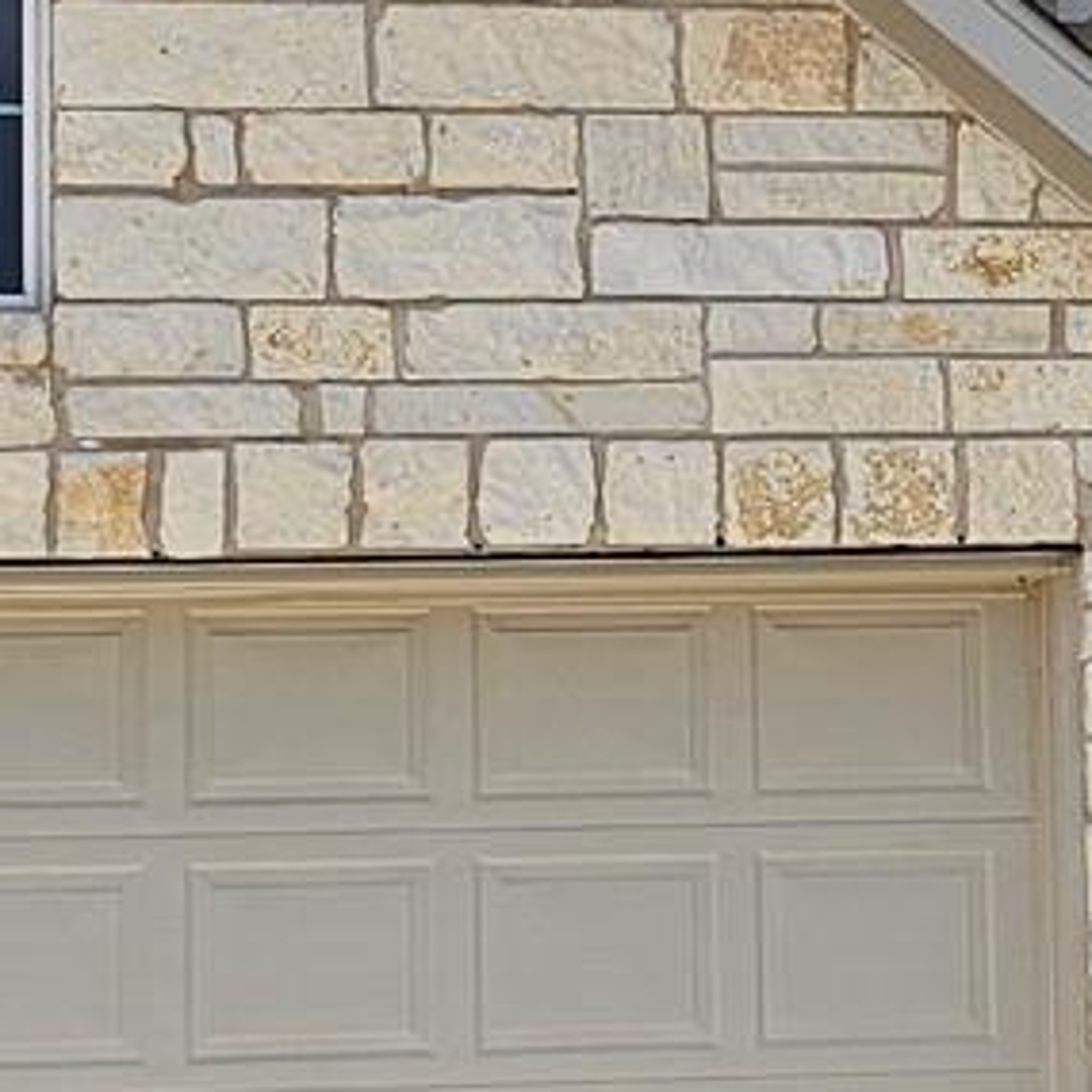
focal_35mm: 146
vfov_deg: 12.0
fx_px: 5211
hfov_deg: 11.8
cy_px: 513
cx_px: 1134
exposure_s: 1/2071
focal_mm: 6.3
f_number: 1.7
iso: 10
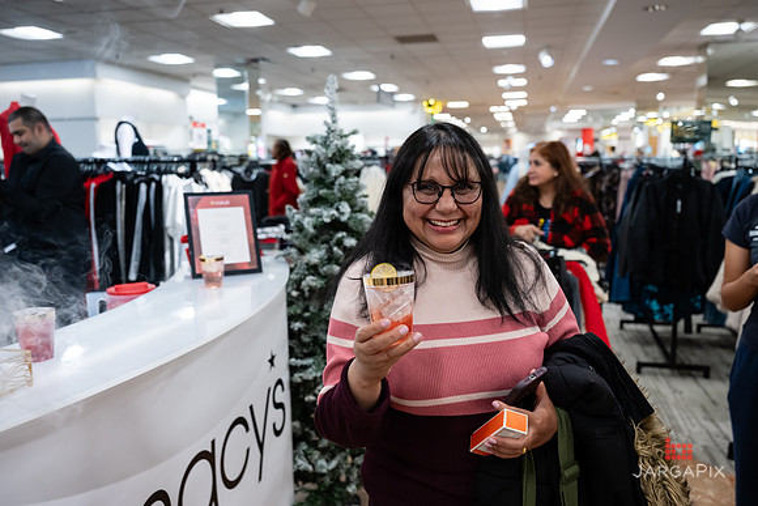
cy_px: 253
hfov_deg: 61.5
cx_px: 379
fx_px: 637
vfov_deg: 43.3
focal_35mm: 30
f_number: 3.2
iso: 1000
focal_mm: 29
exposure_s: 1/125
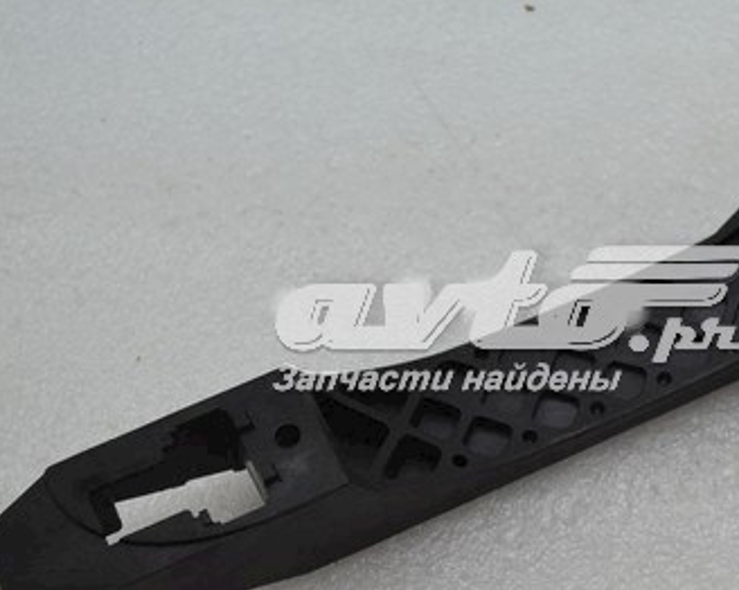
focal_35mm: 99
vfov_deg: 15.5
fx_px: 2164
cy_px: 314
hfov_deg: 19.3
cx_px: 532
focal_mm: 36
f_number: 5.6
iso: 400
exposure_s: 1/125
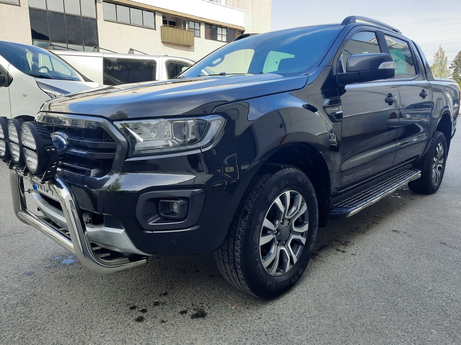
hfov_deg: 67.3
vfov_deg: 53.0
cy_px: 175
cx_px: 229
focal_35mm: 26
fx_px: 346
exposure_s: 1/149
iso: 32
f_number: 2
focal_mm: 4.6
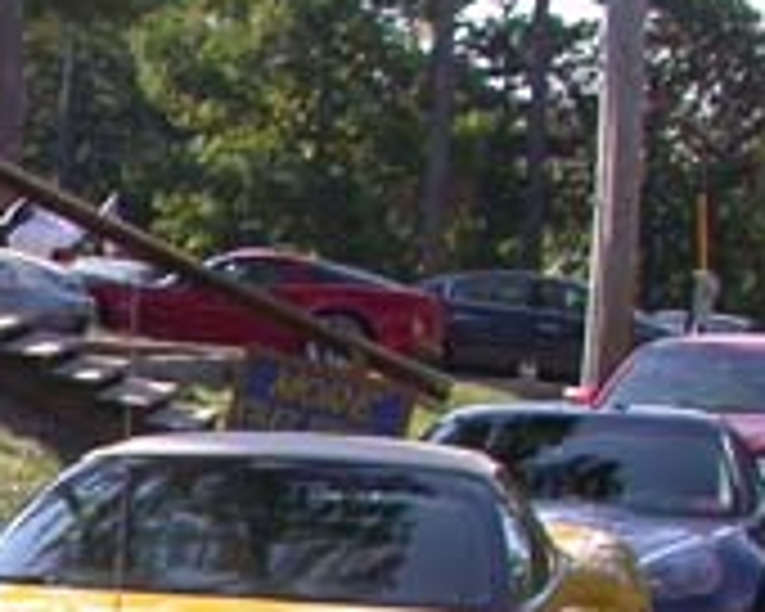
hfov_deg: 9.8
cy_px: 1080
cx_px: -1022
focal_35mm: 175
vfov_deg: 8.5
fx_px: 3962
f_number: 6
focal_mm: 7.85
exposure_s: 1/214
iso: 100
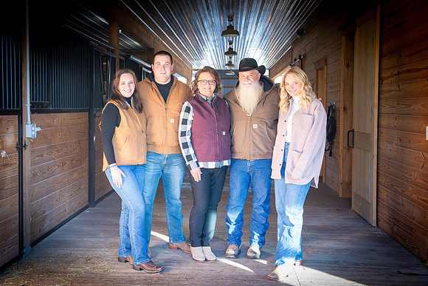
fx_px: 520
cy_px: 127
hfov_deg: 44.7
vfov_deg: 30.7
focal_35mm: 44
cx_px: 188
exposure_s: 1/80
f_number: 5
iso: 1250
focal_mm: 38
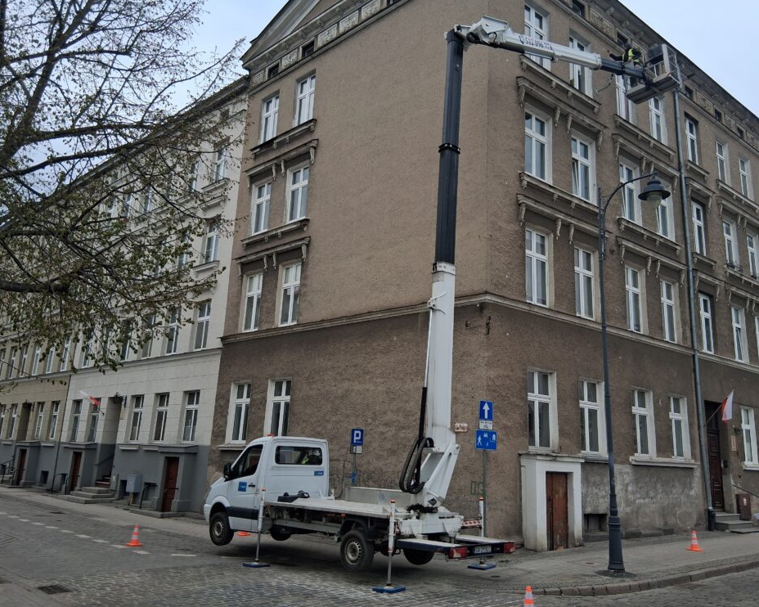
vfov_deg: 51.5
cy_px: 295
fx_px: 629
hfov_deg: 62.2
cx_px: 390
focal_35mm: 28
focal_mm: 3.98
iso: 25
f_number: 1.8
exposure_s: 1/519
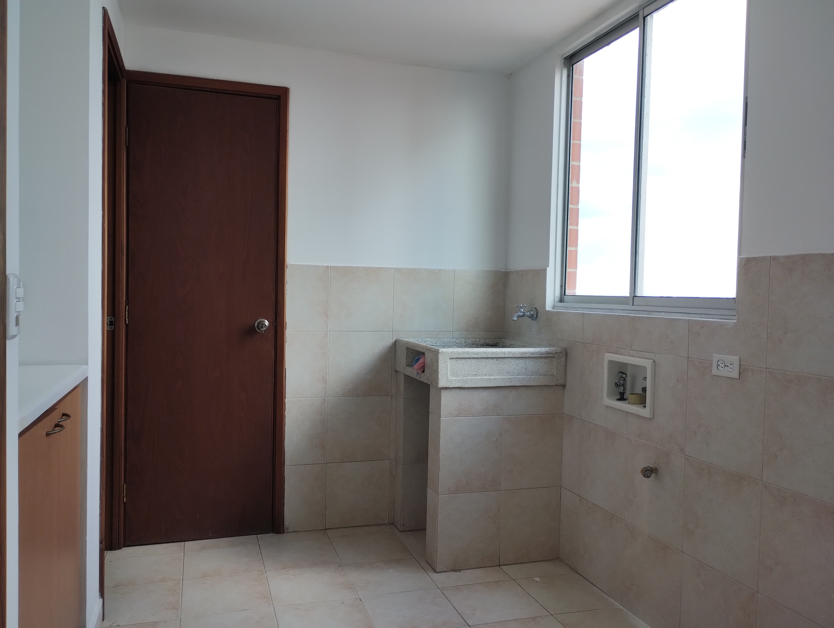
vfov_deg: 49.9
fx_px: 676
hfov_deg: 63.4
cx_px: 417
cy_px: 314
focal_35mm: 28
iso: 111
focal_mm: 4.27
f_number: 1.8
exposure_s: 1/120
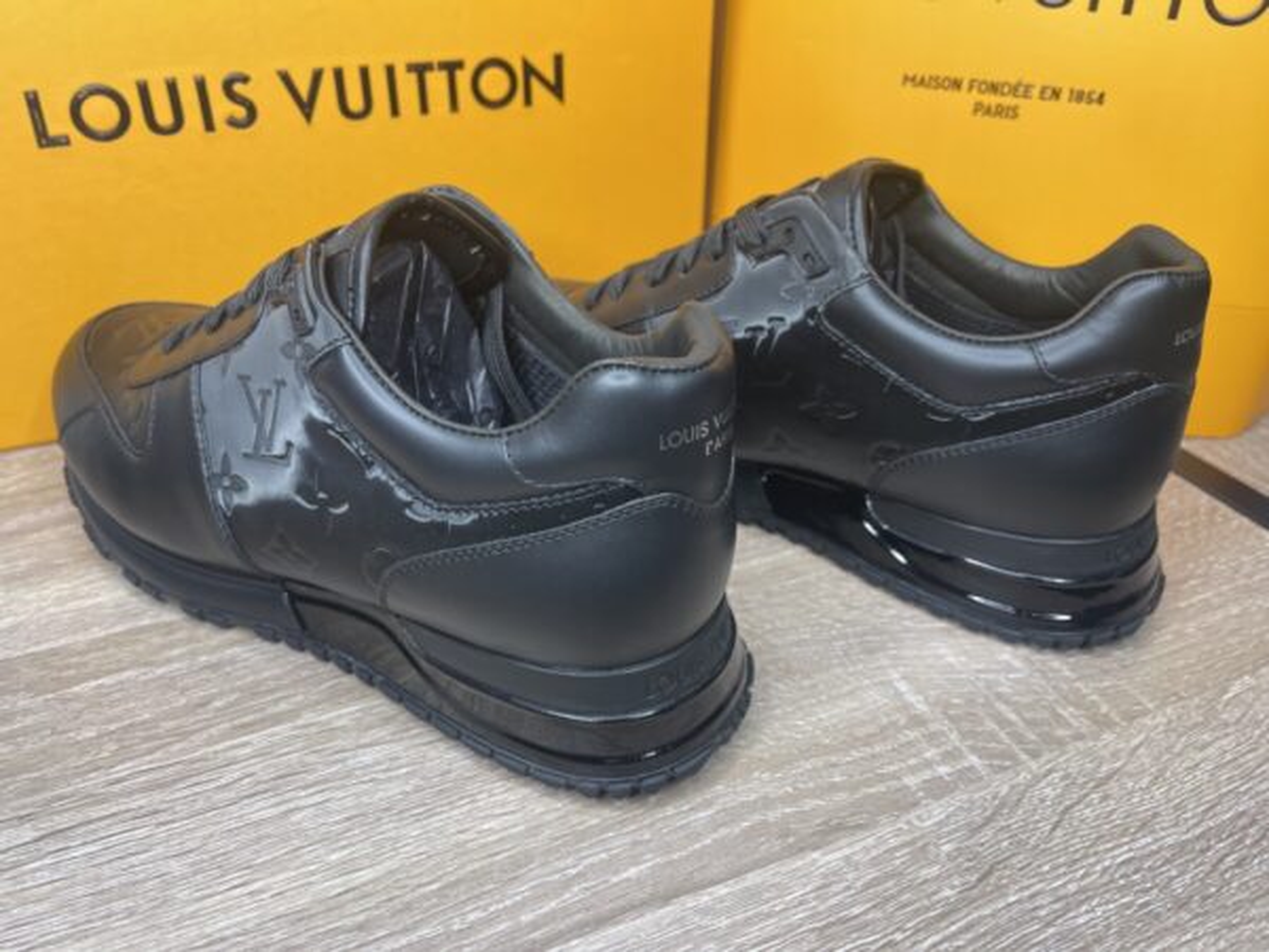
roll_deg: -1.0
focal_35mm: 25
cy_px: 476
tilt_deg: -33.9
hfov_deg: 69.4
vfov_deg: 54.9
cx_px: 634
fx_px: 916
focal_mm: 5.1
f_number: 1.6
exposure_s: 1/120
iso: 80
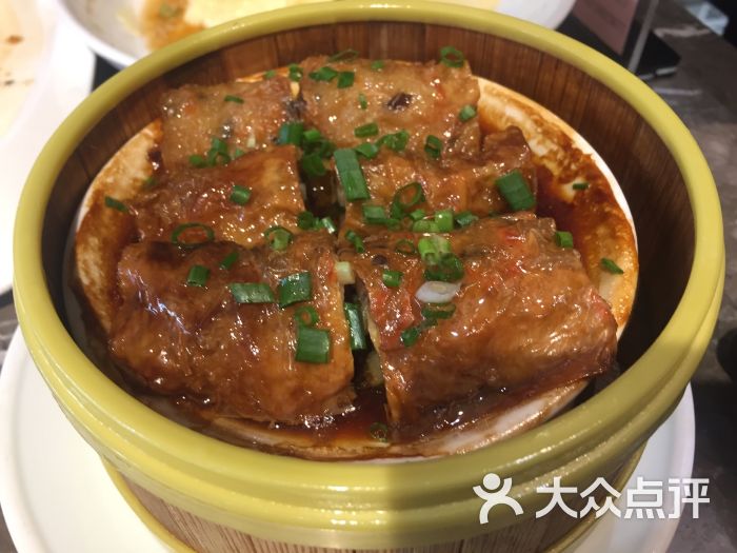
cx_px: 368
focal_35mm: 29
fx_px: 617
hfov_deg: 61.7
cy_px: 276
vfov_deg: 48.2
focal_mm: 4.15
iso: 125
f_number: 2.2
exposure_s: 1/33
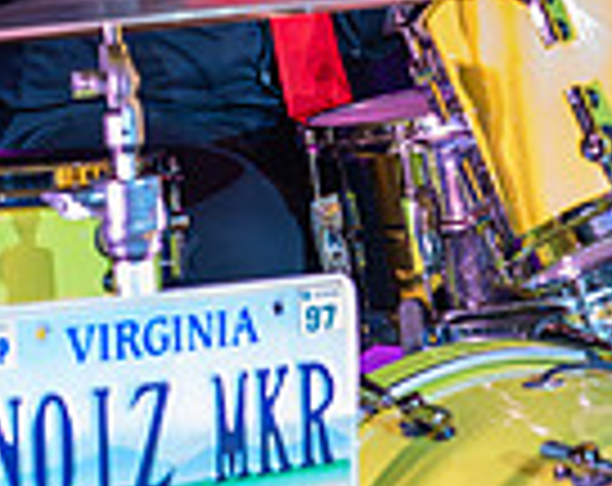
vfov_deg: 11.0
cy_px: -42
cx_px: 168
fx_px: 2492
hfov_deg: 14.0
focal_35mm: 138
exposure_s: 1/500
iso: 8000
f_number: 2.8
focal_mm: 28
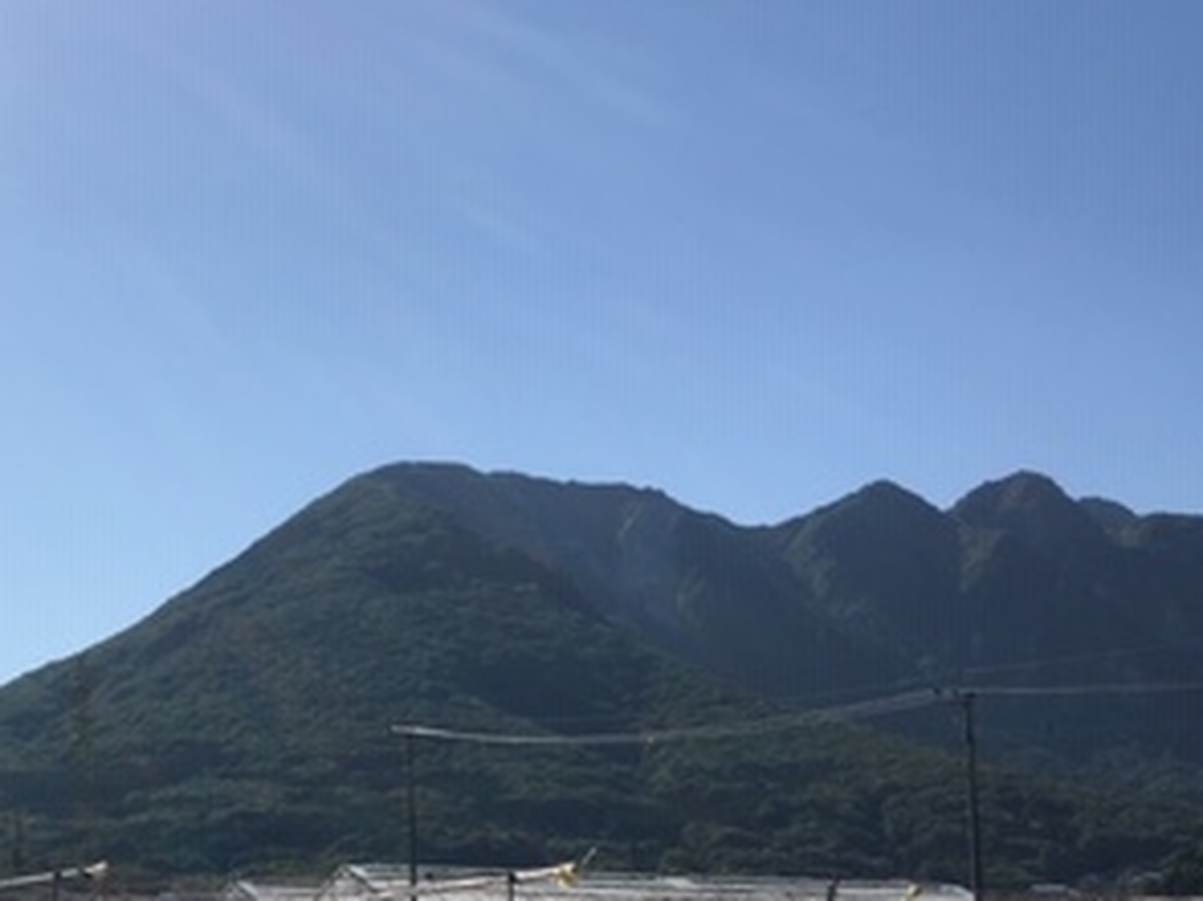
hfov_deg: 29.1
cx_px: 57
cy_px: 697
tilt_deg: +9.0
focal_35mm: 63
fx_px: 2189
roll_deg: -1.1
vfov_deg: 23.0
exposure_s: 1/3205
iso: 25
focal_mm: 4.15
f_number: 2.2
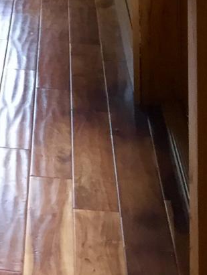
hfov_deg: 9.5
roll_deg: +1.1
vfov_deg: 12.5
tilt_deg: -1.3
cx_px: -265
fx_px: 1122
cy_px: -247
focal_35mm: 141
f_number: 2.2
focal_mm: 4.15
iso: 64
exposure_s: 1/30
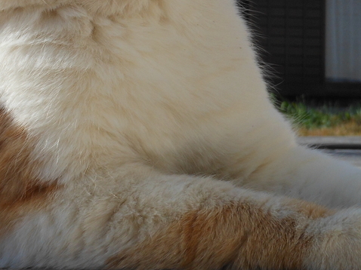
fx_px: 1178
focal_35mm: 113
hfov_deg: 17.2
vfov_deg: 13.0
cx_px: 39
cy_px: 46
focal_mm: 8.1
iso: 80
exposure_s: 1/640
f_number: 4.6
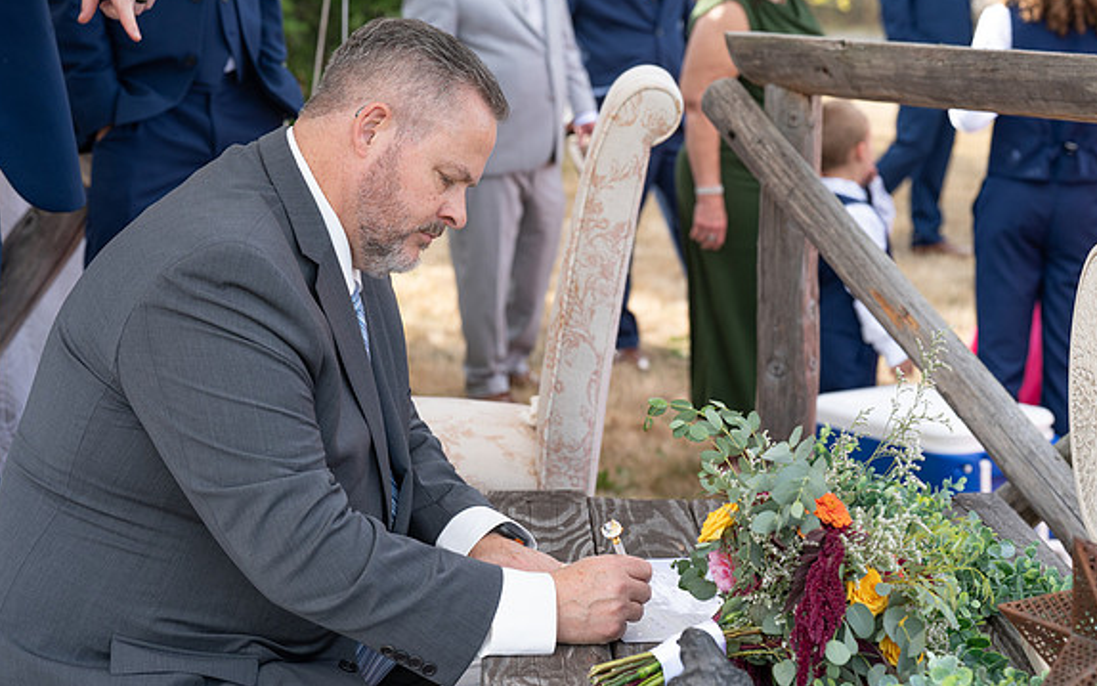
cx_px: 548
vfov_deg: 18.6
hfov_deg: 29.4
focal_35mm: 70
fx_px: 2093
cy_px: 343
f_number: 5
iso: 400
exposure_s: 1/400
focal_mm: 68
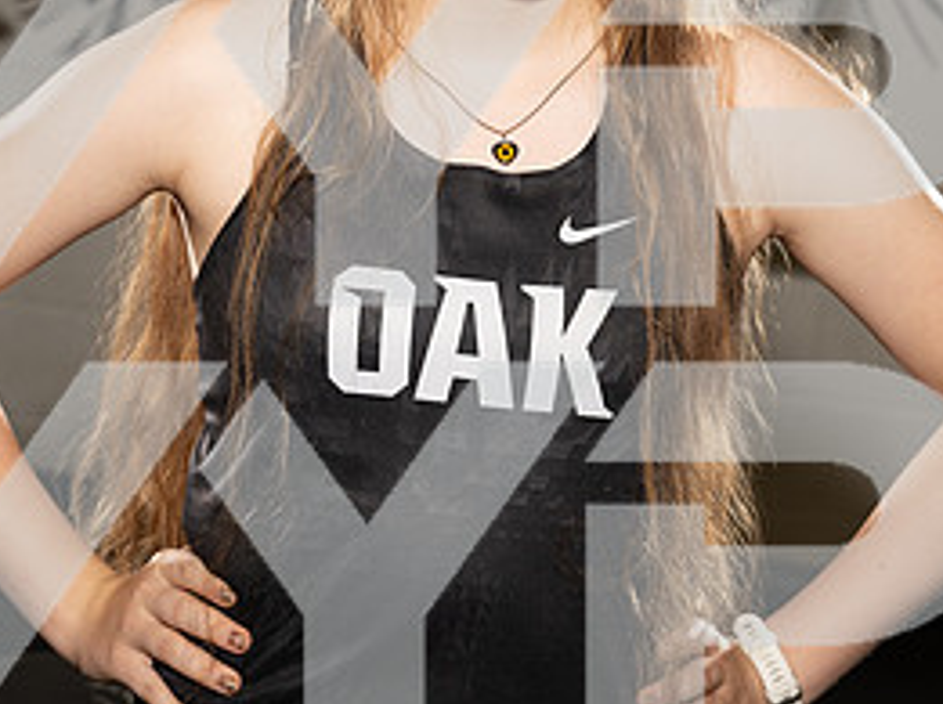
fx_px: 2911
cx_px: 528
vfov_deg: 13.7
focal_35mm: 107
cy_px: 117
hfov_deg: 18.4
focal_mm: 50
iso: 320
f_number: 5
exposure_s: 1/250
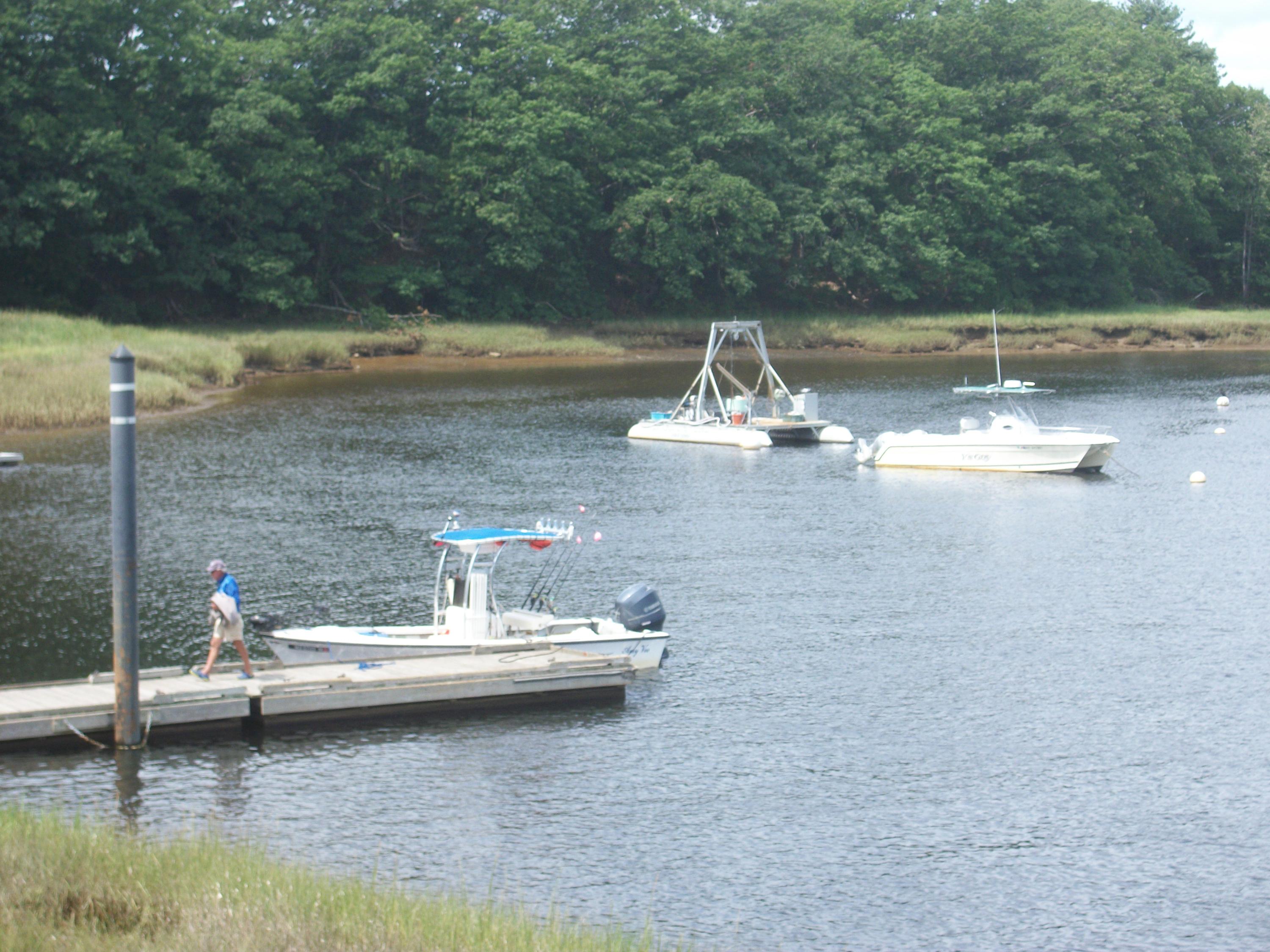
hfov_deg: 23.3
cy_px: 476
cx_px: 635
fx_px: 3082
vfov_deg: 17.6
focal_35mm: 84
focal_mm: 15.1
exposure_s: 1/250
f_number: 5.1
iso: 80
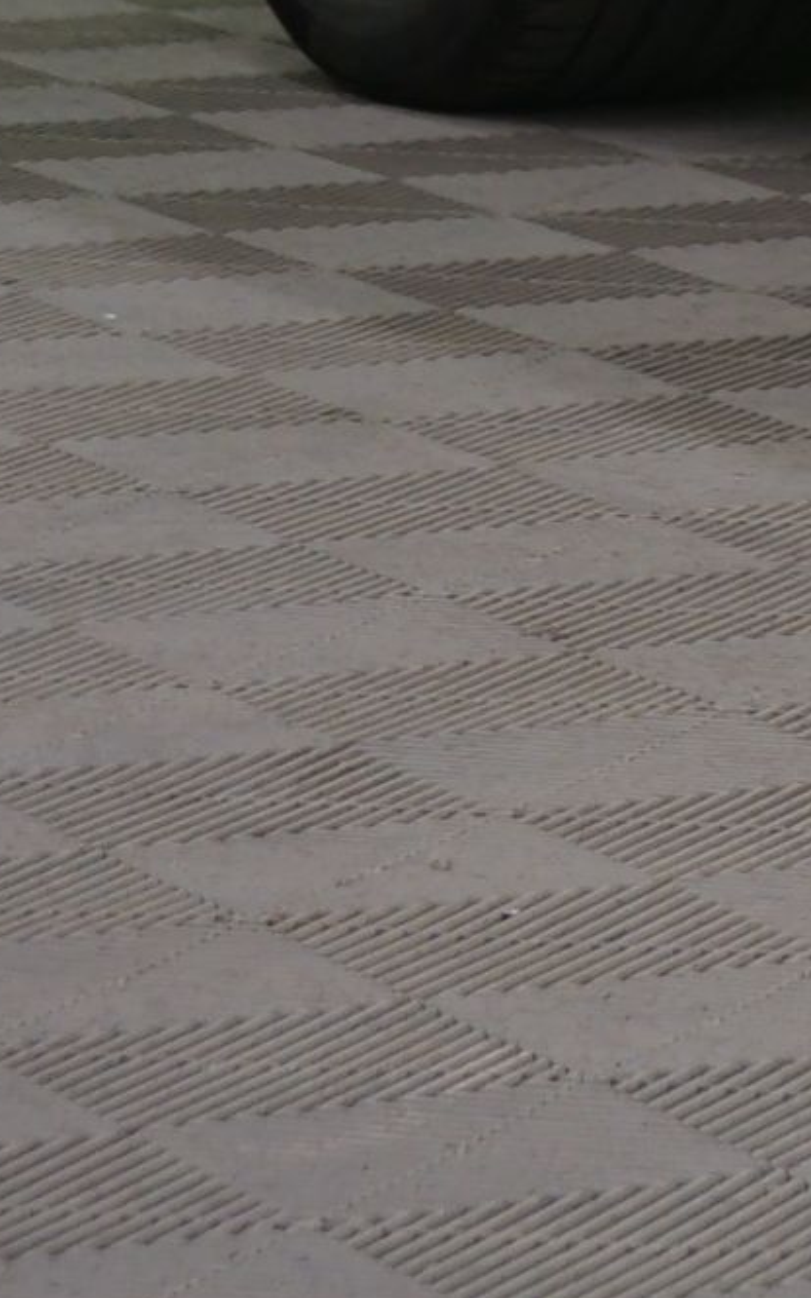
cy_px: -1232
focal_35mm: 301
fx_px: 10649
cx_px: 3308
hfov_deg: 4.1
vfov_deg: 6.8
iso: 400
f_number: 5
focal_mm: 50
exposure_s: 1/8
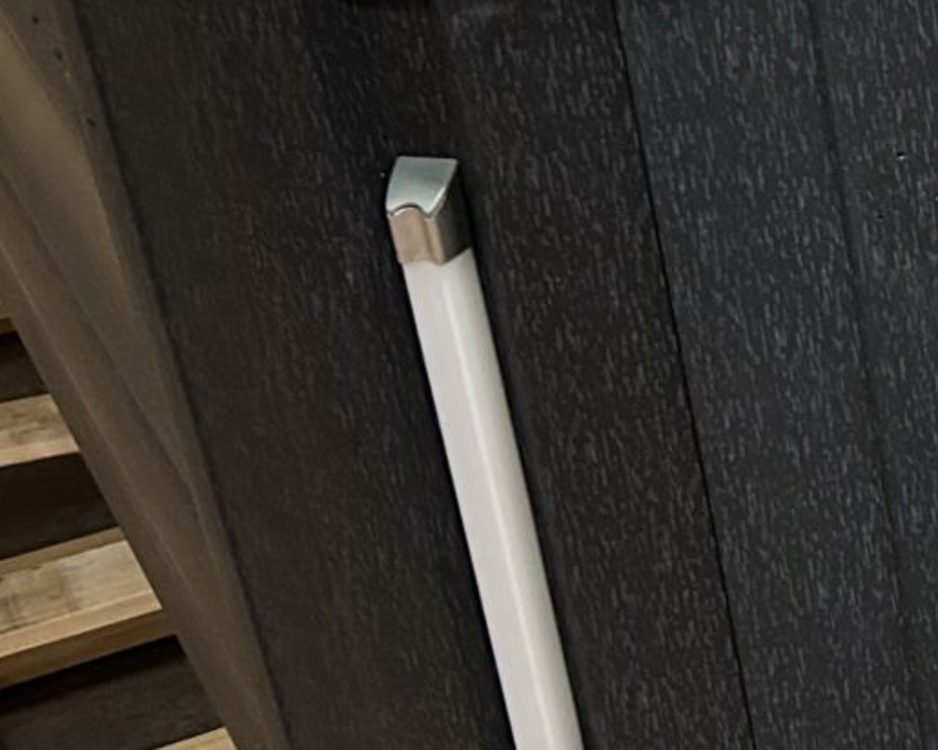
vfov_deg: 15.2
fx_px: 2804
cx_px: 1575
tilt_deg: -27.1
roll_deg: +0.8
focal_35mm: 101
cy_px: 231
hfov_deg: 16.5
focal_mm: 5.7
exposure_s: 1/60
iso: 500
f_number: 1.5
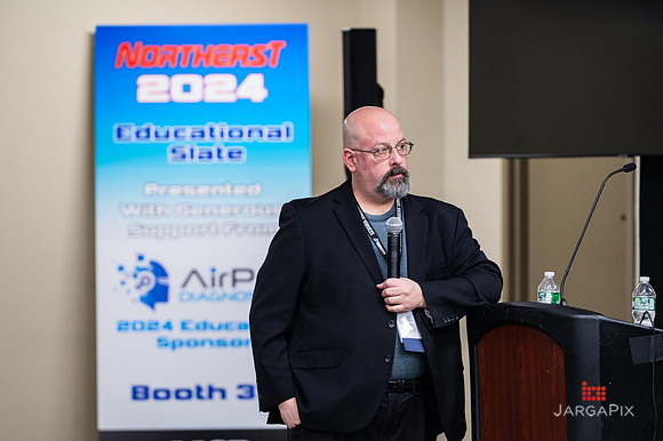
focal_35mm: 187
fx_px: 3433
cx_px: 332
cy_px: 212
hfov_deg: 11.0
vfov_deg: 7.4
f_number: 4
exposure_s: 1/200
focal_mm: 175
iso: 1000
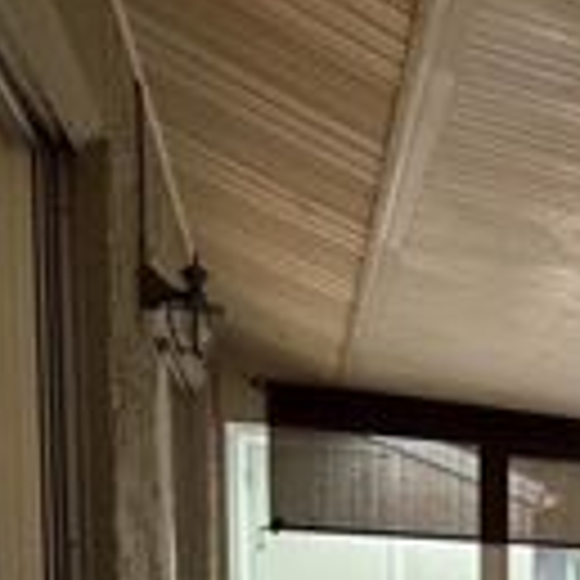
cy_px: 670
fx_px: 967
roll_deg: -1.3
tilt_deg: -2.3
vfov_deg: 29.4
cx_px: 816
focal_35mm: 51
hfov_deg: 26.4
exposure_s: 1/120
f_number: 2.2
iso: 250
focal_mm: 2.22
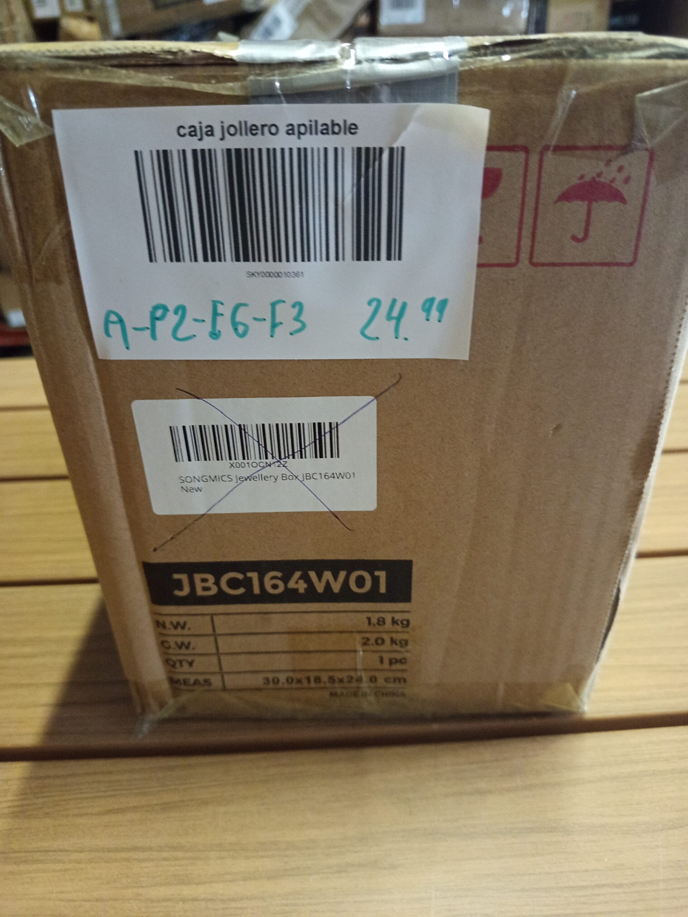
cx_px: 344
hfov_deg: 56.8
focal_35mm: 24
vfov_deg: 71.6
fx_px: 636
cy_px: 458
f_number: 1.7
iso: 2677
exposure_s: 1/20
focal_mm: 5.24
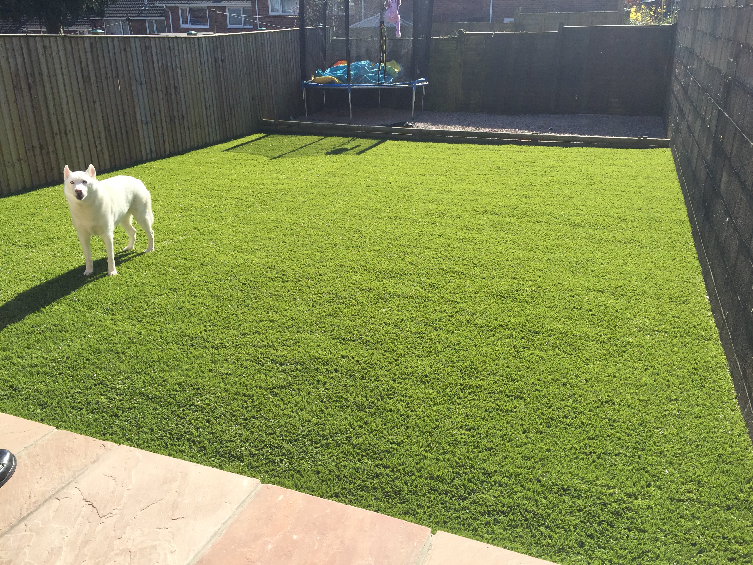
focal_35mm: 29
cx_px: 376
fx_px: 631
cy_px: 282
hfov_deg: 61.7
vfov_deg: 48.2
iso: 32
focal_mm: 4.15
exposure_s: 1/1582
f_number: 2.2
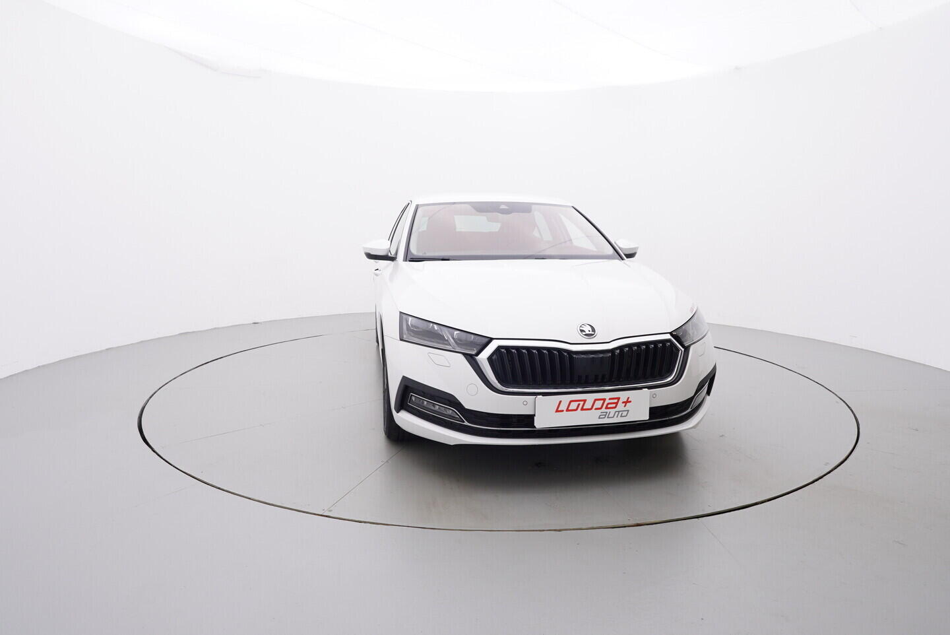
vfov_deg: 56.2
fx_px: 594
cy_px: 318
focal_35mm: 22
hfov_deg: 77.3
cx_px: 475
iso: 200
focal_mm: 15
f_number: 5
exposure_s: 1/80
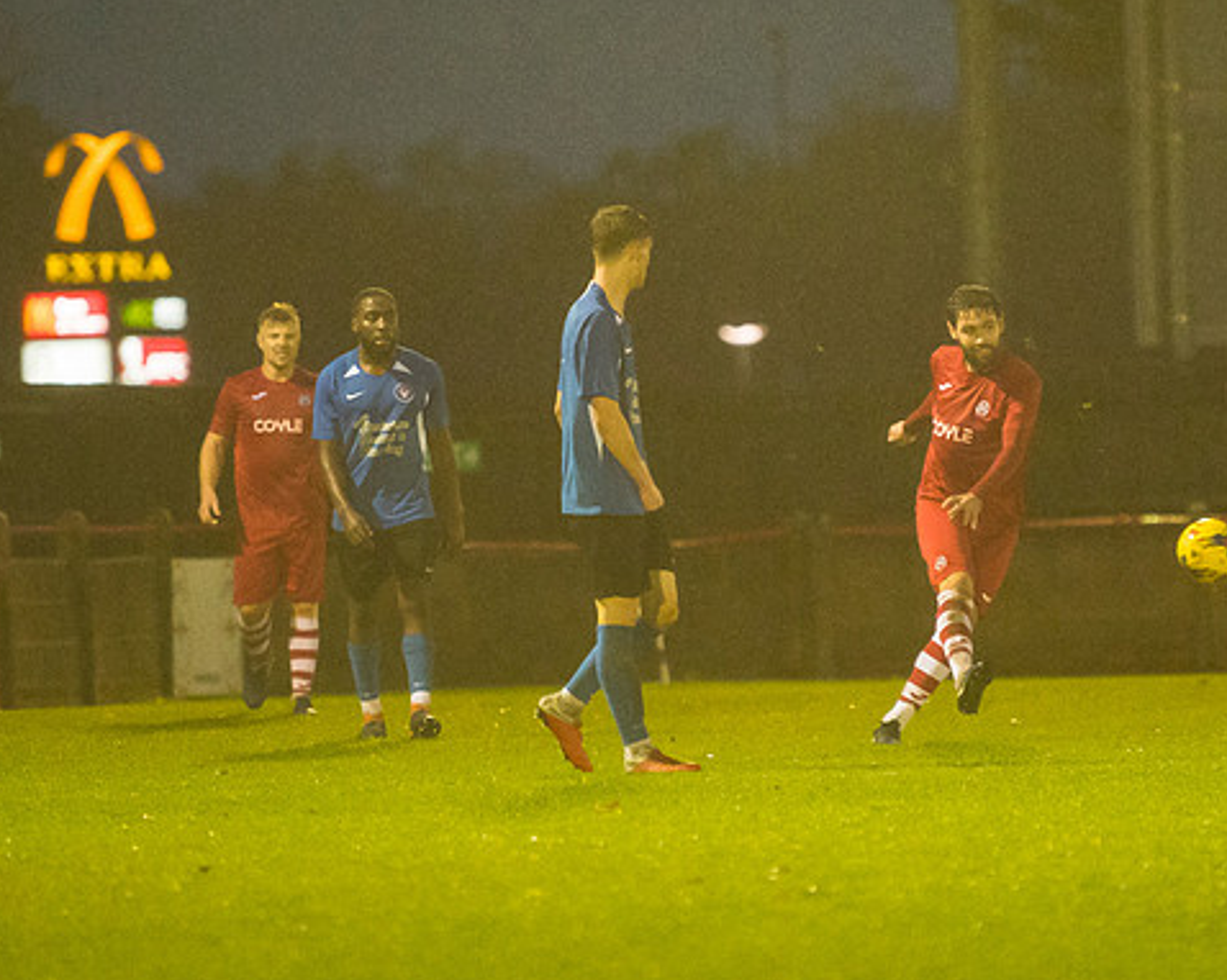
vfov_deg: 3.3
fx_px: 17170
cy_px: 455
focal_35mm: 473
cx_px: 849
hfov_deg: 4.1
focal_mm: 200
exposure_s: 1/1000
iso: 5000
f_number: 2.8
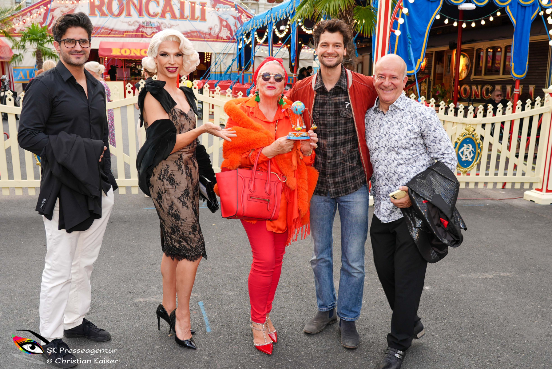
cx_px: 276
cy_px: 184
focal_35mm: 36
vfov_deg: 36.9
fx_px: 552
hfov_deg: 53.1
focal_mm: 24
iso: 125
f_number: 4
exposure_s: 1/125
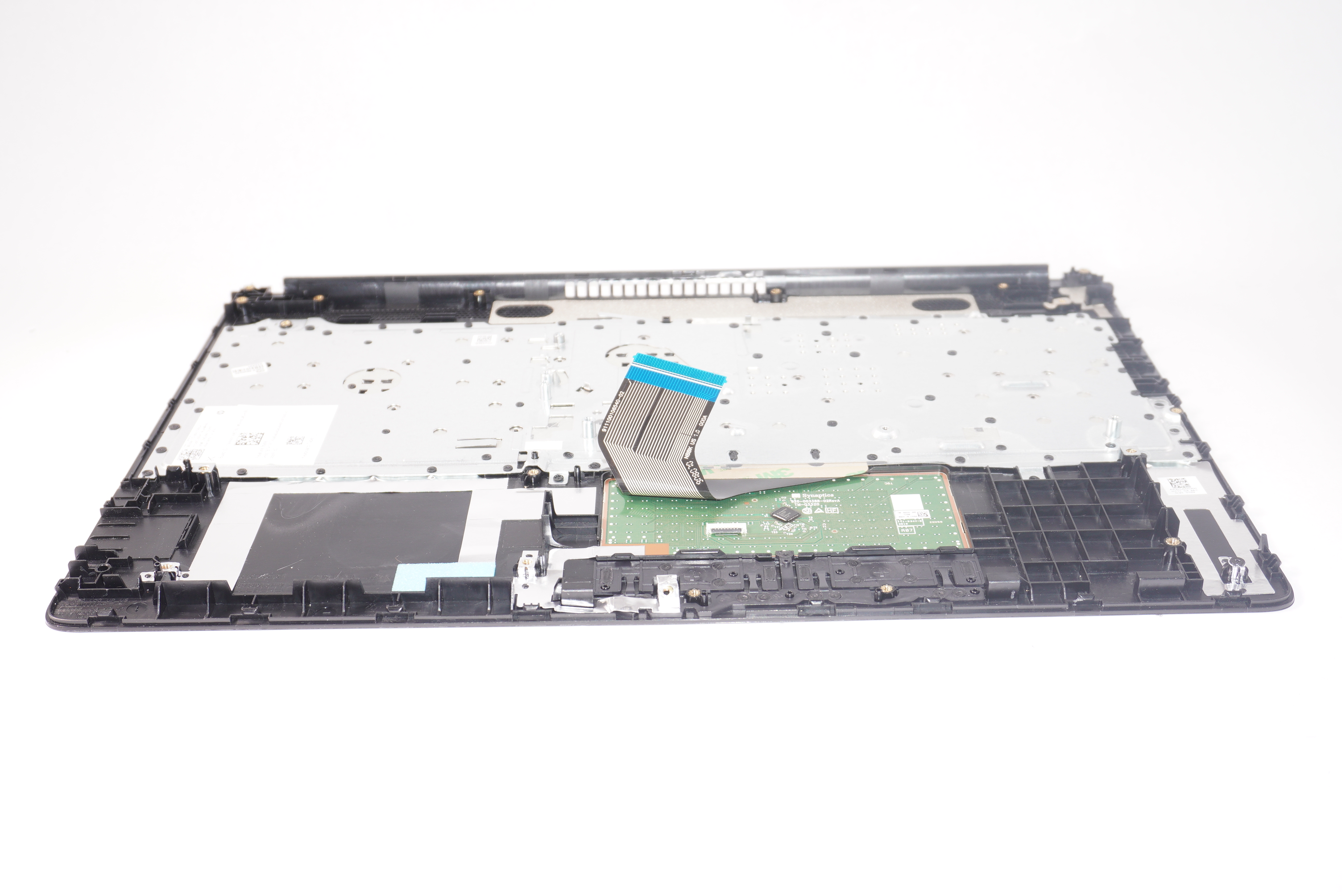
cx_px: 671
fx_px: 1453
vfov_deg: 34.1
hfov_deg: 49.6
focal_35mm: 39
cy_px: 446
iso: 125
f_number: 5.6
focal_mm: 26
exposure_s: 1/60
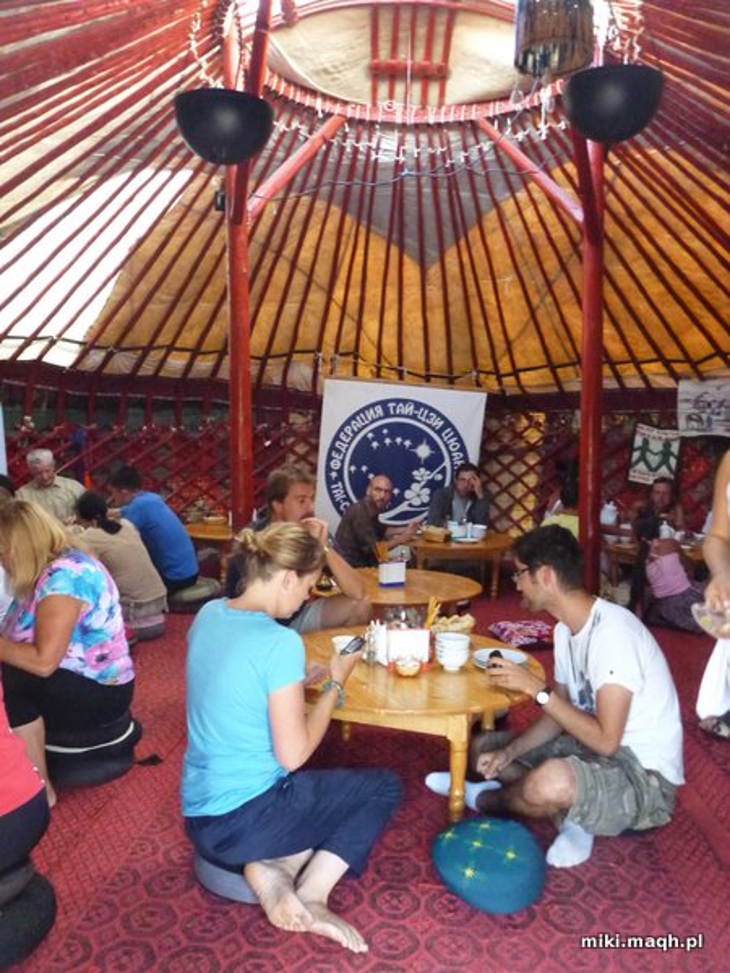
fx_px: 787
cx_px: 365
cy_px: 486
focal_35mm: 28
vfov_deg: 63.4
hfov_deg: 49.7
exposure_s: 1/30
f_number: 3.3
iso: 1250
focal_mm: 4.9
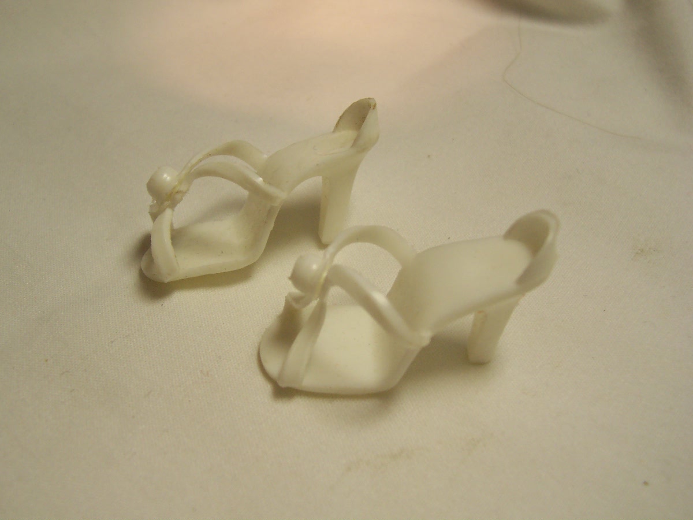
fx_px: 741
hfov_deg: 50.1
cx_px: 346
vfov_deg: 38.7
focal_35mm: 37
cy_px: 260
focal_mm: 5.6
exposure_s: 1/90
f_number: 2.8
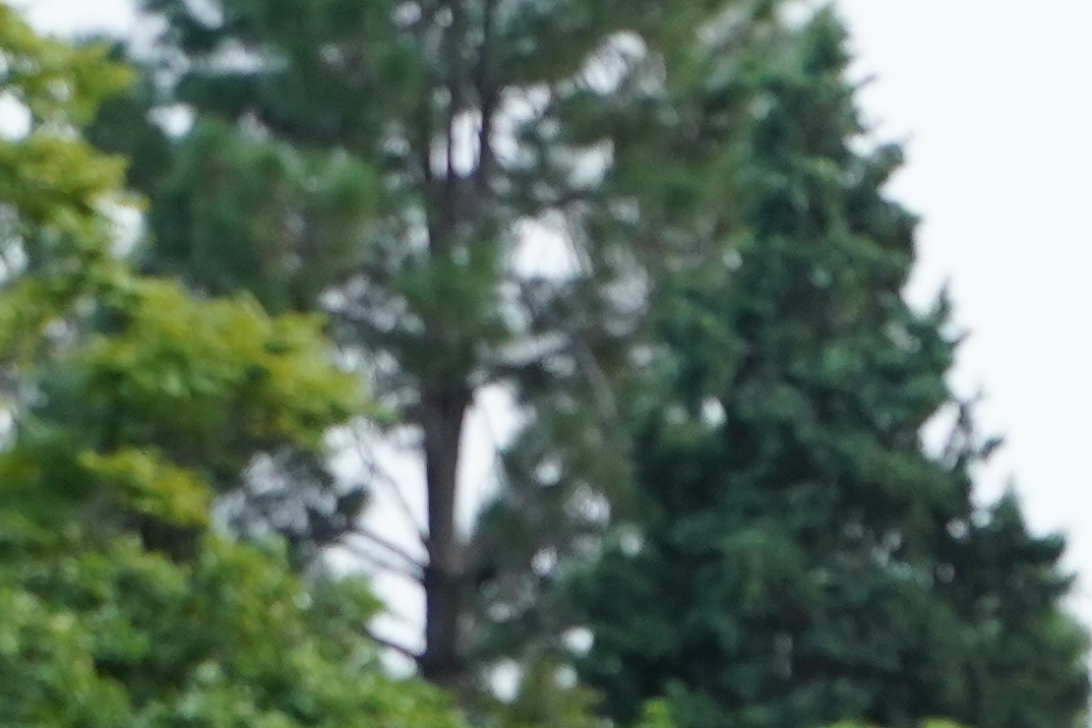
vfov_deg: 3.3
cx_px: 1165
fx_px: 12709
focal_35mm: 419
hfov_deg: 4.9
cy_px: 1501
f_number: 4.5
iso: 1250
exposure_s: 1/1250
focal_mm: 75
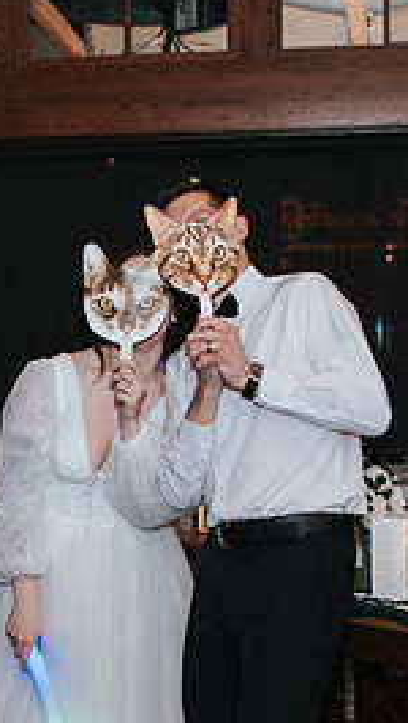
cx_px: 23
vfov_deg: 22.5
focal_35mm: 93
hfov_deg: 12.9
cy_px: 595
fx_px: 1785
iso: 800
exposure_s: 1/200
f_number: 3.2
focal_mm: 35
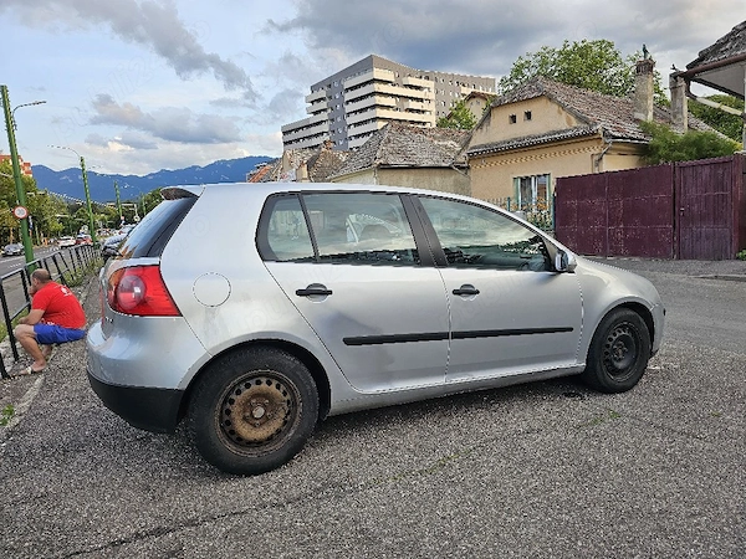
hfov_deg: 73.9
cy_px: 280
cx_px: 373
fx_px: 496
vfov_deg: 58.9
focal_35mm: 23
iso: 20
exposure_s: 1/217
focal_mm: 6.3
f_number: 1.7
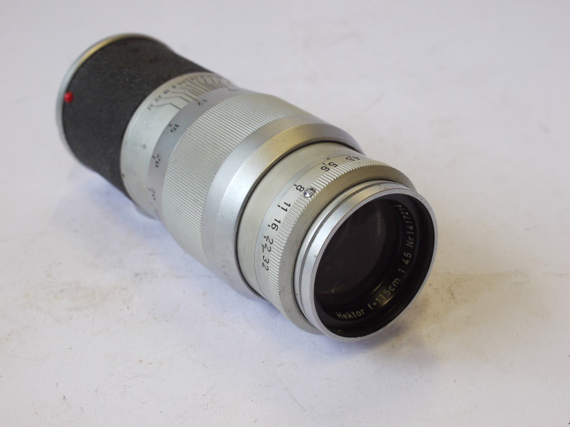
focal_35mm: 60
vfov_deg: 24.4
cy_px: 214
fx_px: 988
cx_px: 285
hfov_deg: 32.2
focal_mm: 30
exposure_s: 1/125
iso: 800
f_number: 8
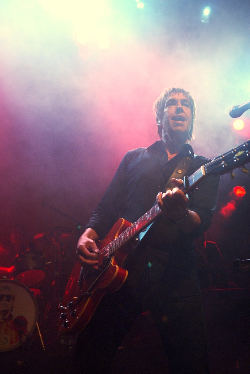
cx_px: 125
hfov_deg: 43.7
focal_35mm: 30
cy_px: 187
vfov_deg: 61.9
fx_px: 312
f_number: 3.5
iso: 500
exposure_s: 1/250
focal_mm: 20
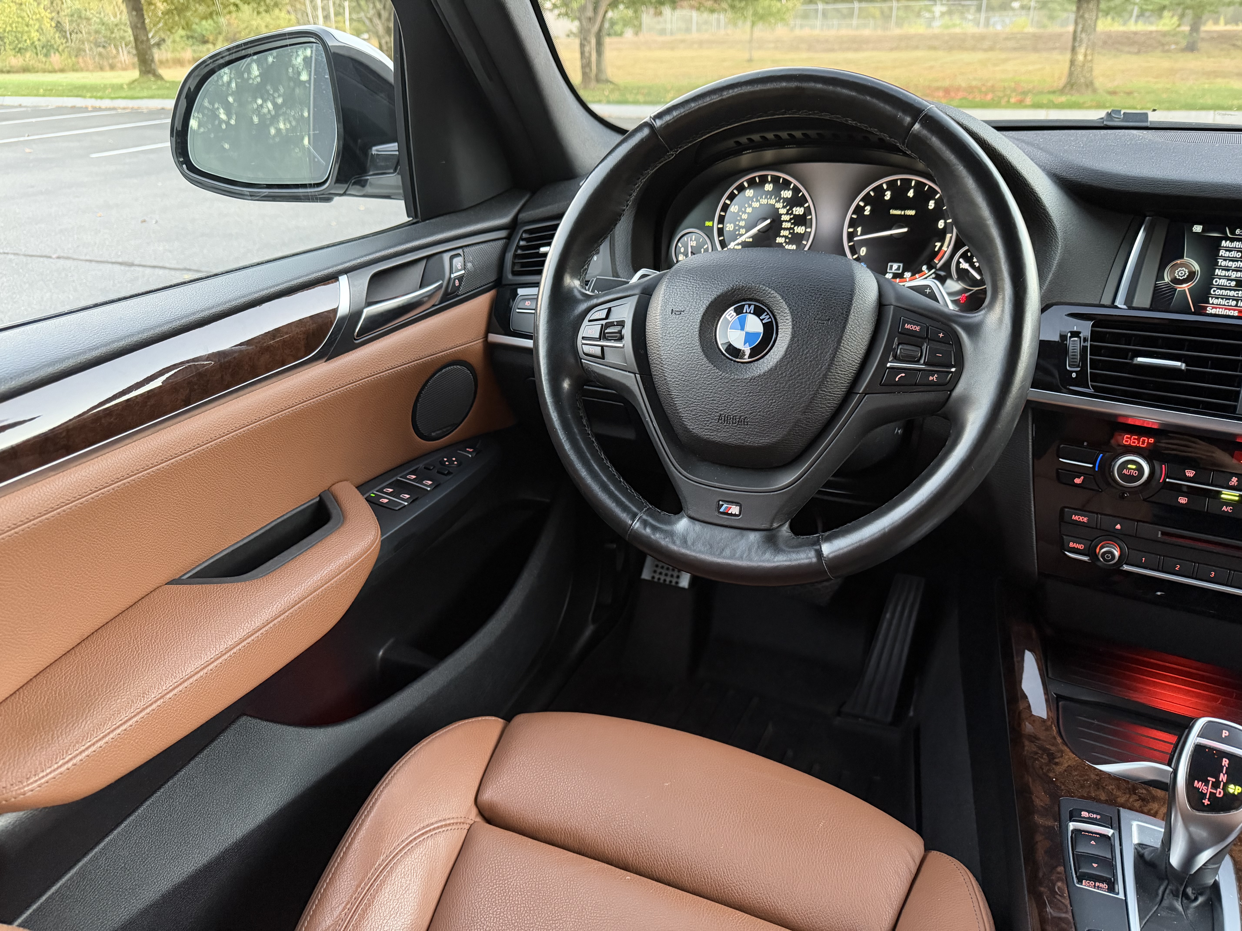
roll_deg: +1.4
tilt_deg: -27.1
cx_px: 621
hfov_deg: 71.6
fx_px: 861
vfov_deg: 56.8
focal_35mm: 24
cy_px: 466
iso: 1000
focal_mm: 6.76
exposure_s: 1/38
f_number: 1.78
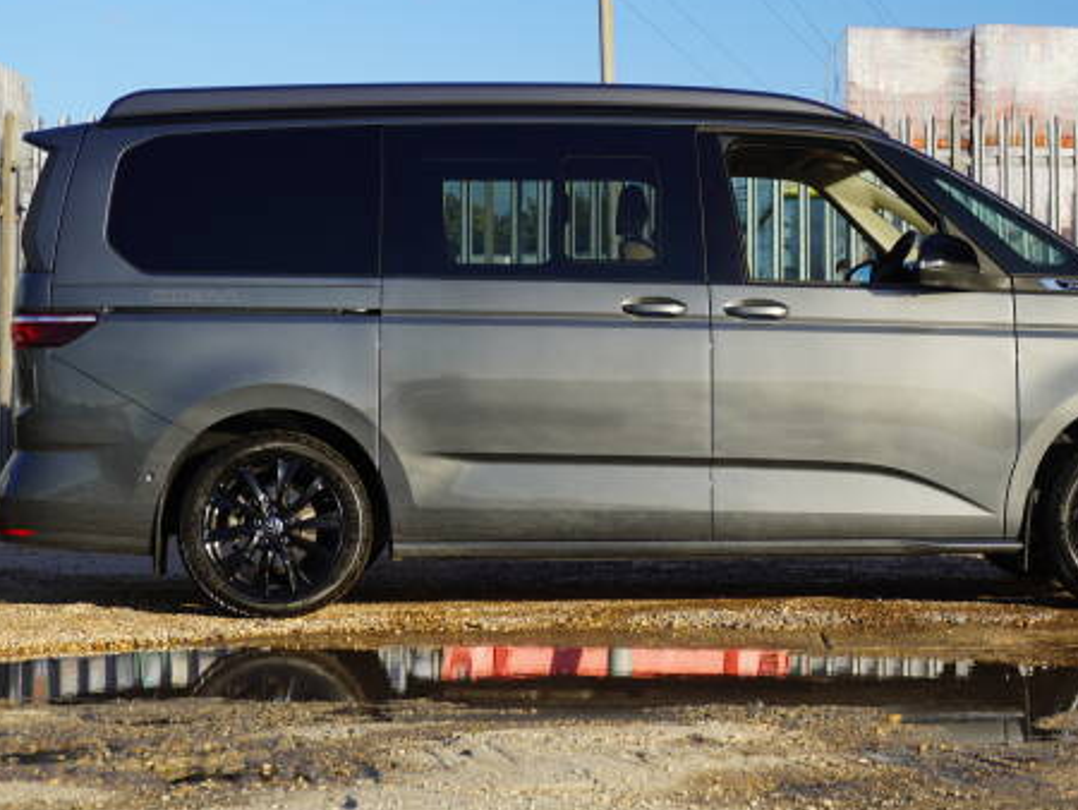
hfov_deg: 23.7
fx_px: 2555
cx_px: 709
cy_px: 304
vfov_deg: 18.0
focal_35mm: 82
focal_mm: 40
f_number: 6.7
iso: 100
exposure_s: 1/90
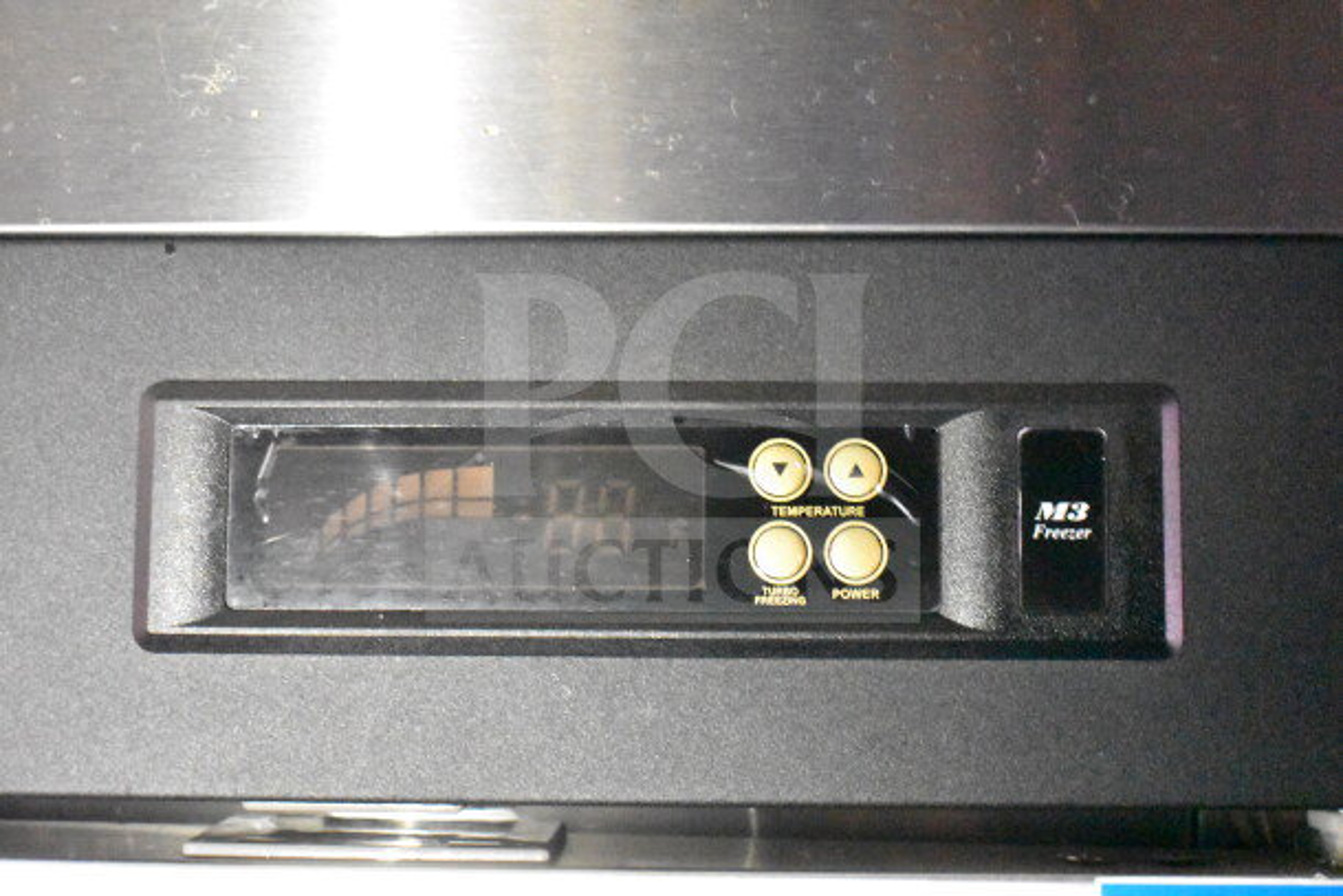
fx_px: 1735
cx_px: 672
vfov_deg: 29.0
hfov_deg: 42.3
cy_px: 448
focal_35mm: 46
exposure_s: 1/30
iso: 25600
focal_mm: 31
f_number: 4.2
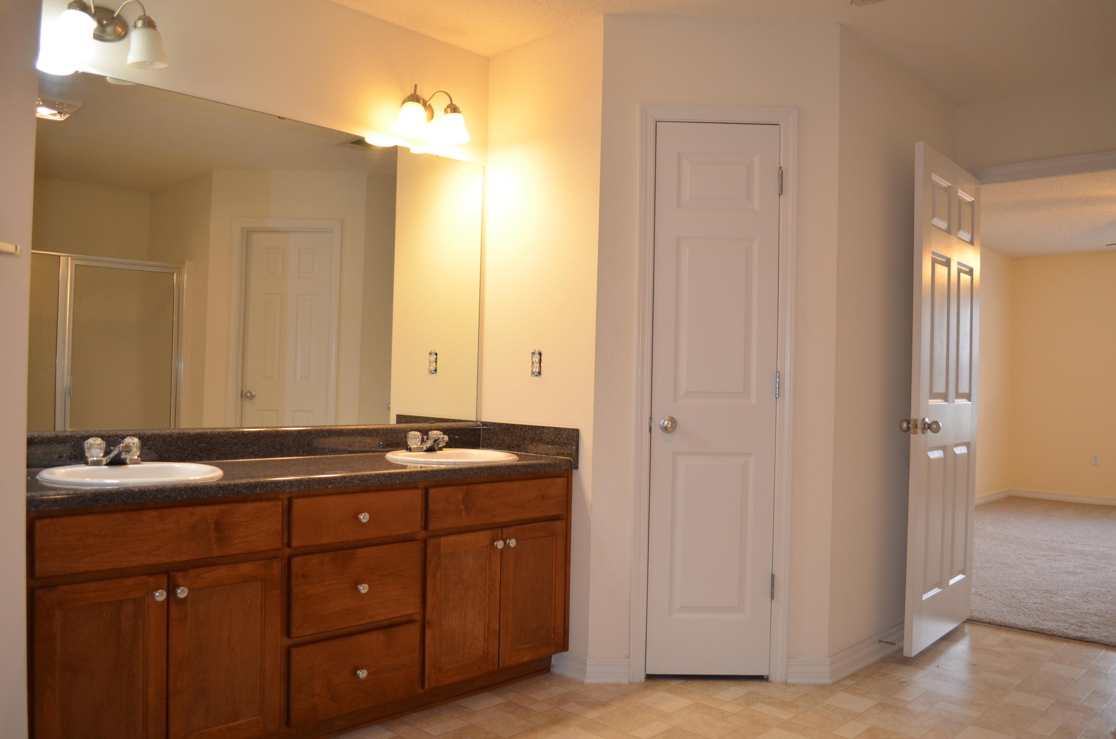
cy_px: 370
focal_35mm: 27
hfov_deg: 67.5
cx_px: 558
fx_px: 835
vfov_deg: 47.7
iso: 500
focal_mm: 18
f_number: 3.5
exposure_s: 1/60
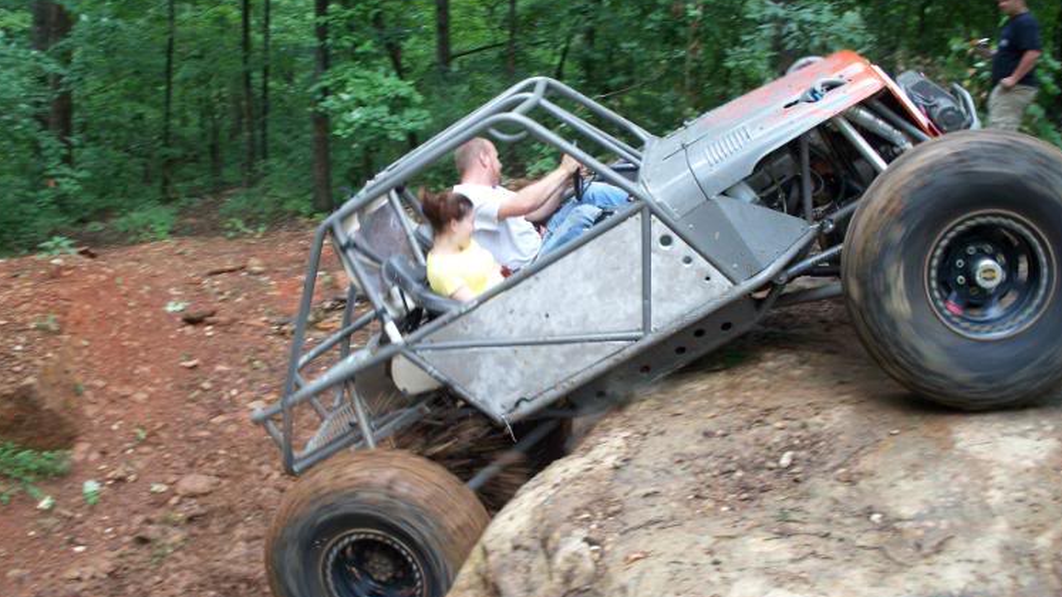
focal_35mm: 42
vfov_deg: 28.3
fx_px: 1183
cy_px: 249
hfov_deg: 48.4
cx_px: 537
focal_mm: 7.54
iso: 64
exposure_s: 1/60
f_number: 2.8
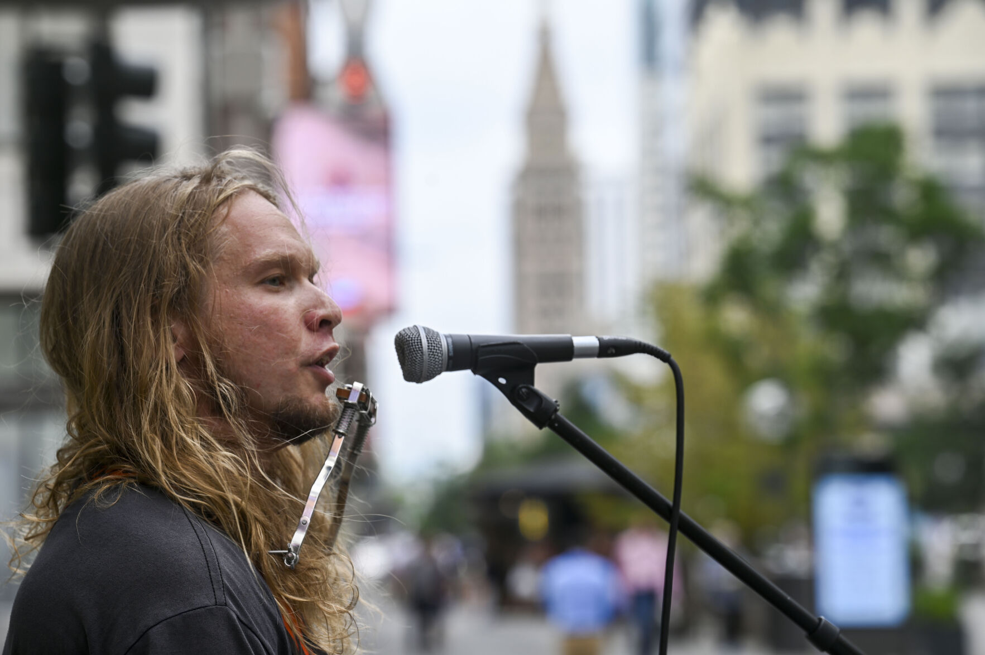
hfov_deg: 14.2
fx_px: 3964
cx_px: 492
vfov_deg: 9.4
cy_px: 328
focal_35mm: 145
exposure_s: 1/250
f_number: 5.6
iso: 100
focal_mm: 145
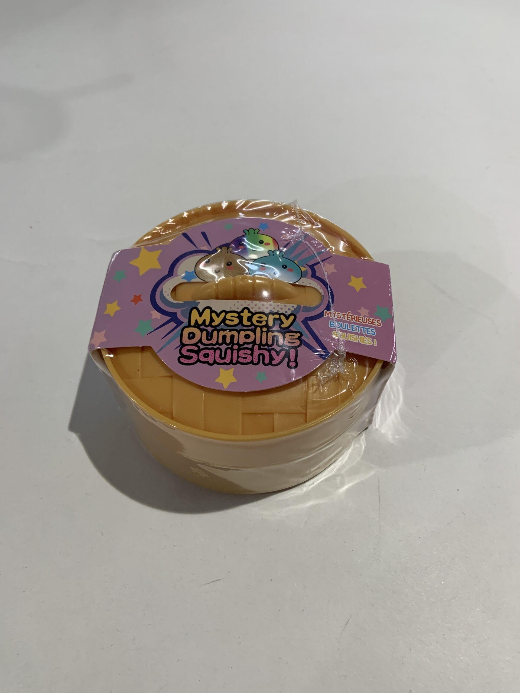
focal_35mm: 26
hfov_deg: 53.1
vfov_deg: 67.3
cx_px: 260
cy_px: 346
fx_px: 521
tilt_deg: -53.7
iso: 64
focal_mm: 4.25
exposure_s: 1/120
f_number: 1.8
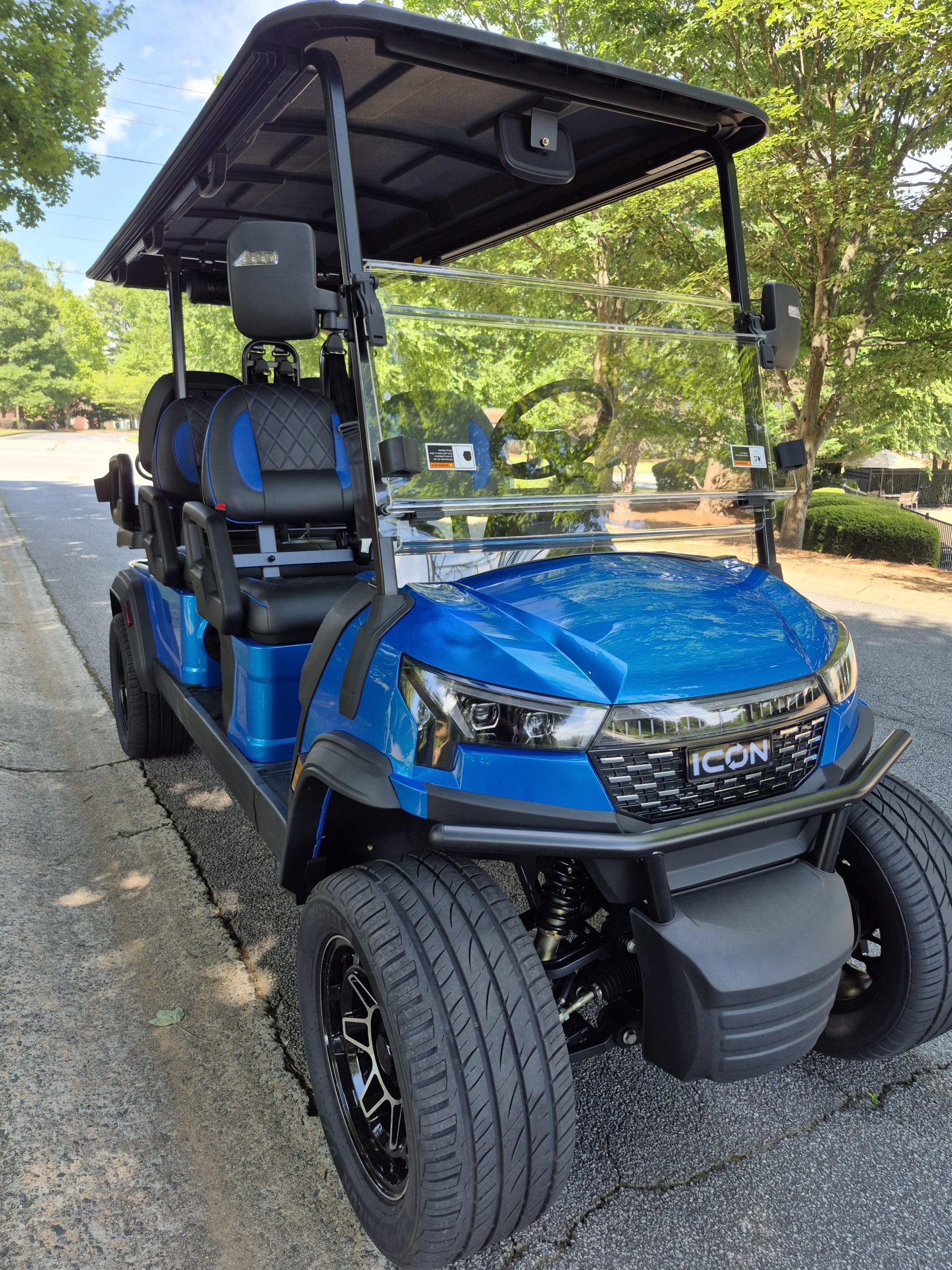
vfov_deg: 73.9
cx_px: 476
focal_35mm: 23
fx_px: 843
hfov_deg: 58.9
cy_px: 635
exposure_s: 1/331
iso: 25
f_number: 1.8
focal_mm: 5.4
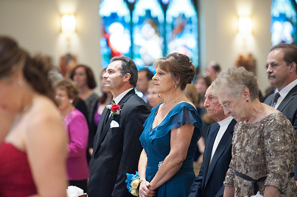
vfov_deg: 7.6
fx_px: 1484
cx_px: 148
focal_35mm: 180
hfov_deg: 11.4
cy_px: 98
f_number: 2.8
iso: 3600
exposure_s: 1/125
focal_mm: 180
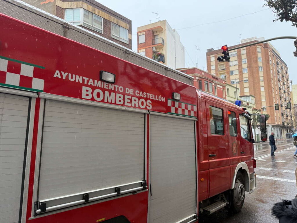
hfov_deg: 71.6
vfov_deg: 56.8
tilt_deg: +8.1
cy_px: 112
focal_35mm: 24
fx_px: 206
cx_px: 148
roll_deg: +1.0
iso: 100
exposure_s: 1/514
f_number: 1.78
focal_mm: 6.76
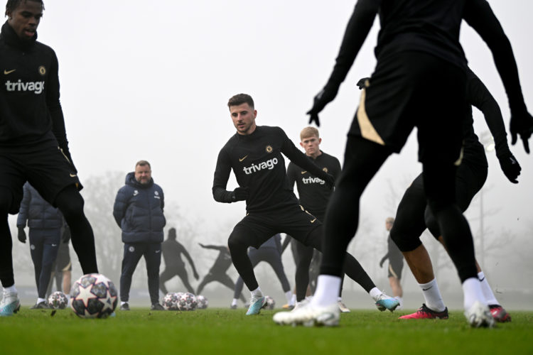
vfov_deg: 15.9
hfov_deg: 23.6
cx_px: 266
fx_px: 1273
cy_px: 178
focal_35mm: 86
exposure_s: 1/4000
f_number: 2.8
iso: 400
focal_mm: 86
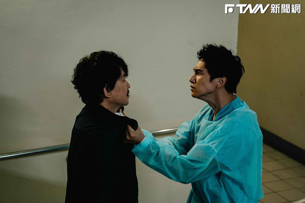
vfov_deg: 13.0
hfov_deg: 19.5
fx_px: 890
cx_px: 152
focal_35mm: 105
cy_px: 102
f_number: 4
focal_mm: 105
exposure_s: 1/100
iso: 1000
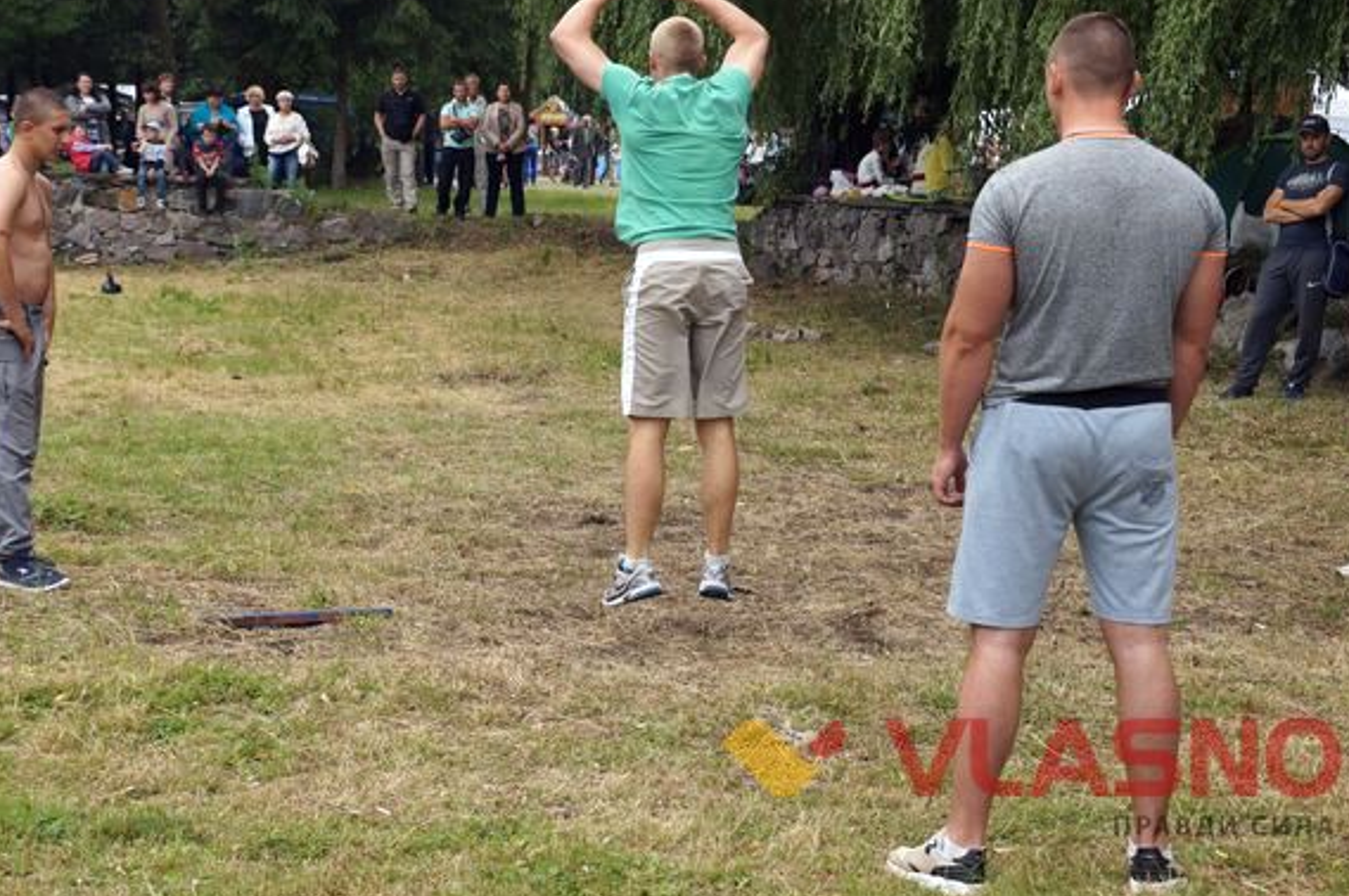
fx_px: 2418
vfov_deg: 21.0
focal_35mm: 65
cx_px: 578
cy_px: 437
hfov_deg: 31.1
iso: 100
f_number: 5.6
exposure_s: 1/250
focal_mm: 35
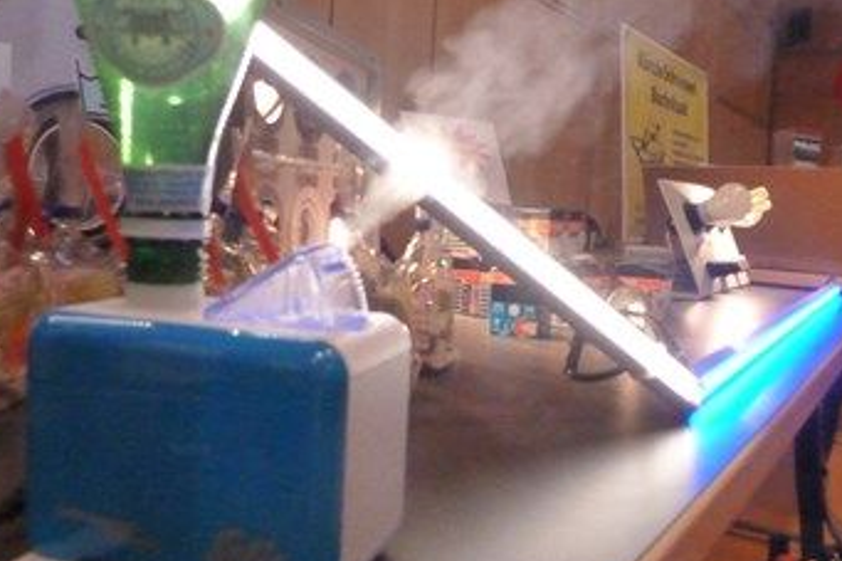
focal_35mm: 33
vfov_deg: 39.9
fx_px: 771
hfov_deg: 57.2
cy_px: 257
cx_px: 440
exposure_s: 1/160
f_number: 3.3
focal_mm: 4.3
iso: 1250
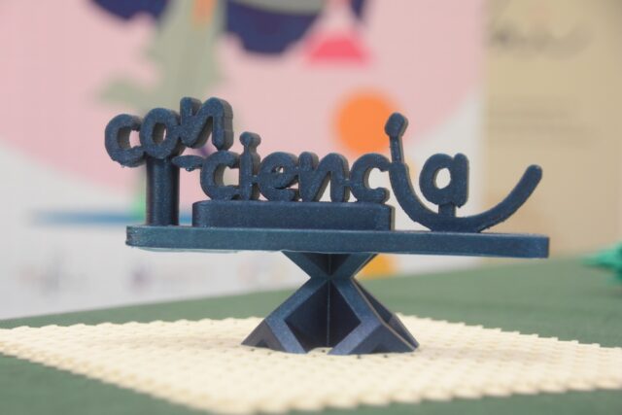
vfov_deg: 15.2
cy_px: 208
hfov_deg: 22.6
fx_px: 1555
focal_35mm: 90
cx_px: 311
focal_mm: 60
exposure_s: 1/60
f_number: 5.3
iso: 1400
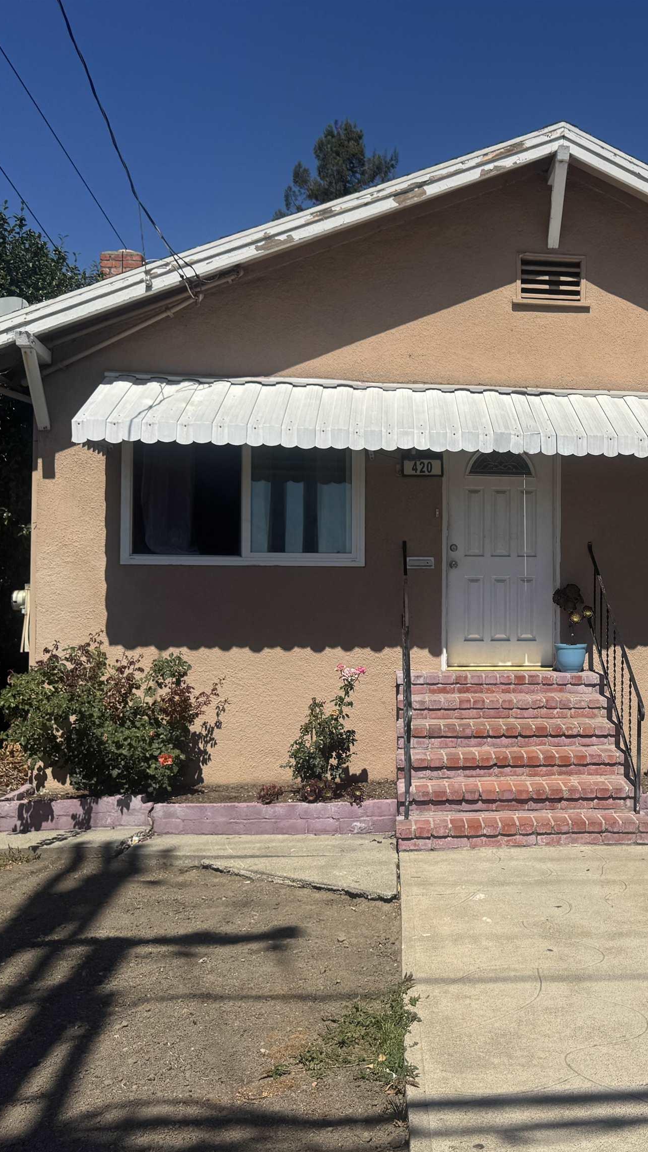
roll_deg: -1.0
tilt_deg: +1.8
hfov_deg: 32.4
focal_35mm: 35
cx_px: 551
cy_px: 577
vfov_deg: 56.6
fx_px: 1069
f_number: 1.78
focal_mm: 6.76
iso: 80
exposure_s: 1/7937
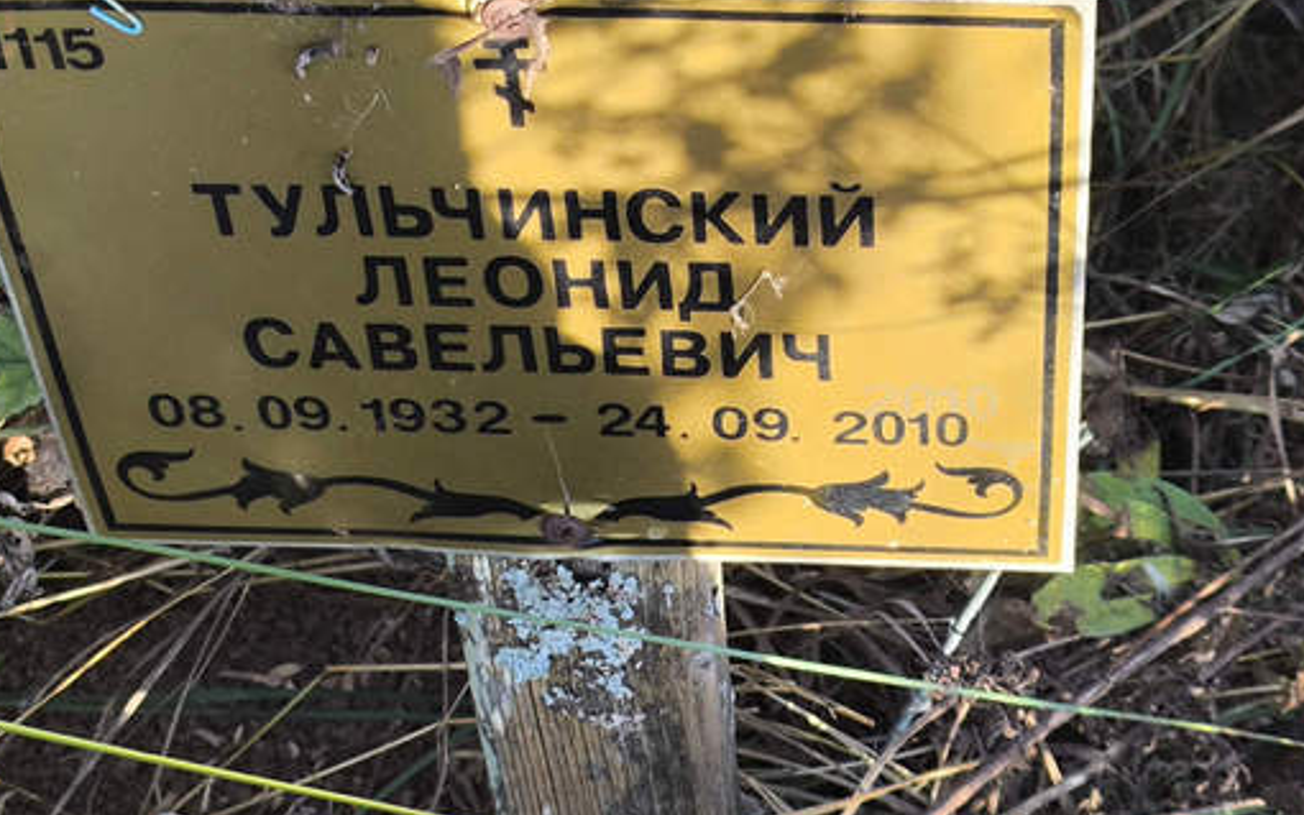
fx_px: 2950
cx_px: 658
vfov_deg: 15.7
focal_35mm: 83
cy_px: 345
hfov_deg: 24.9
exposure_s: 1/163
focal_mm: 4.71
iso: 50
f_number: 1.7
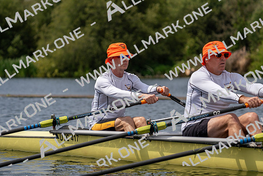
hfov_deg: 10.3
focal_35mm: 200
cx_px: 132
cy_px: 88
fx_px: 1461
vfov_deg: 6.9
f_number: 5.6
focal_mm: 200
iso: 160
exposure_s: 1/1600
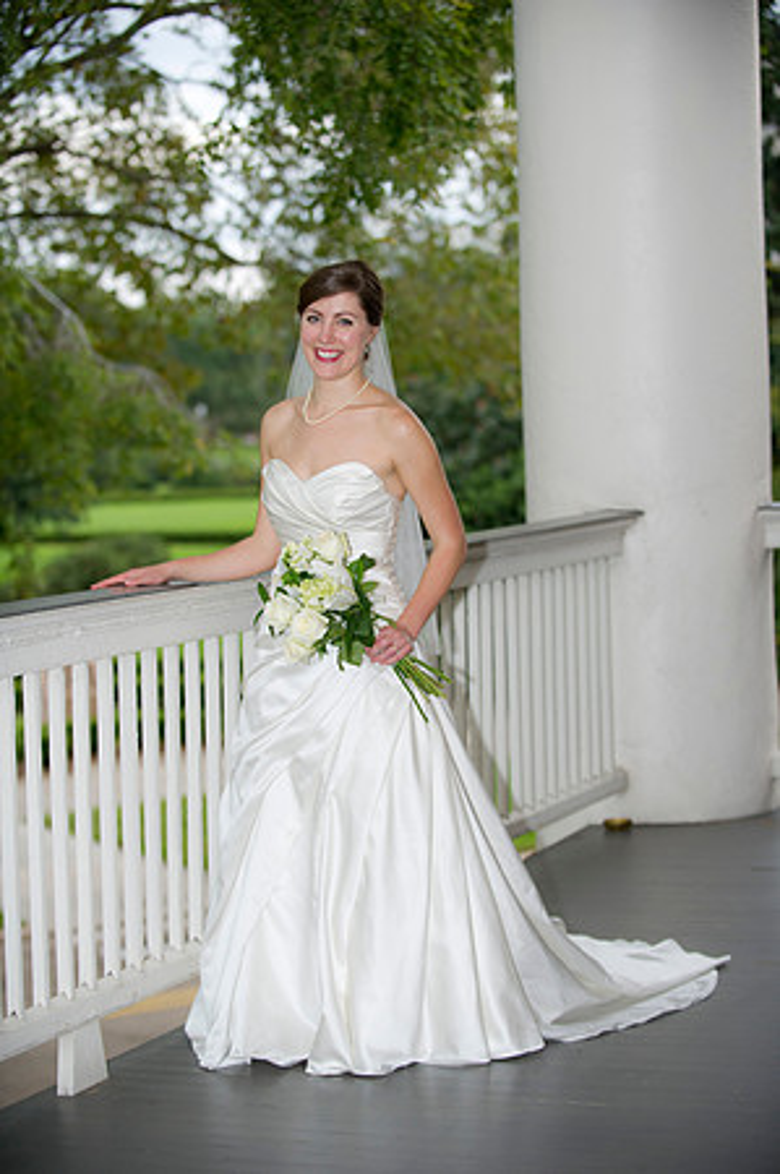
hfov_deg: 17.0
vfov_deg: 25.4
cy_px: 587
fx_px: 2606
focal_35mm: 80
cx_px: 390
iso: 160
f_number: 2.8
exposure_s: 1/200
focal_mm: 80
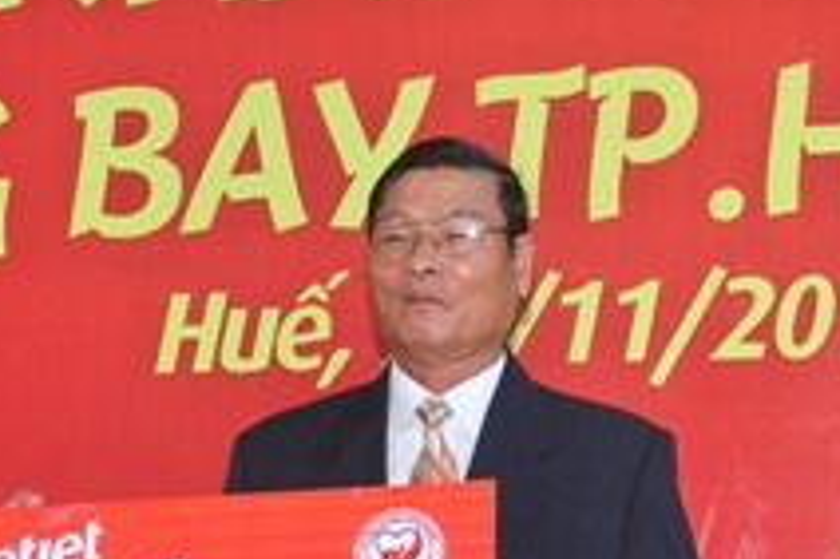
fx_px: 3590
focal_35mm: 154
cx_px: 666
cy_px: 335
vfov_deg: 8.9
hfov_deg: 13.3
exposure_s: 1/80
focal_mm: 34
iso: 400
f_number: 5.6
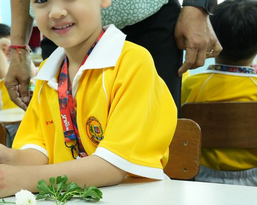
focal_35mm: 60
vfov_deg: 25.3
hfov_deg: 30.4
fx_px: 456
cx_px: 38
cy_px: 78
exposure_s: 1/80
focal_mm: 20
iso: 2500
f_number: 4
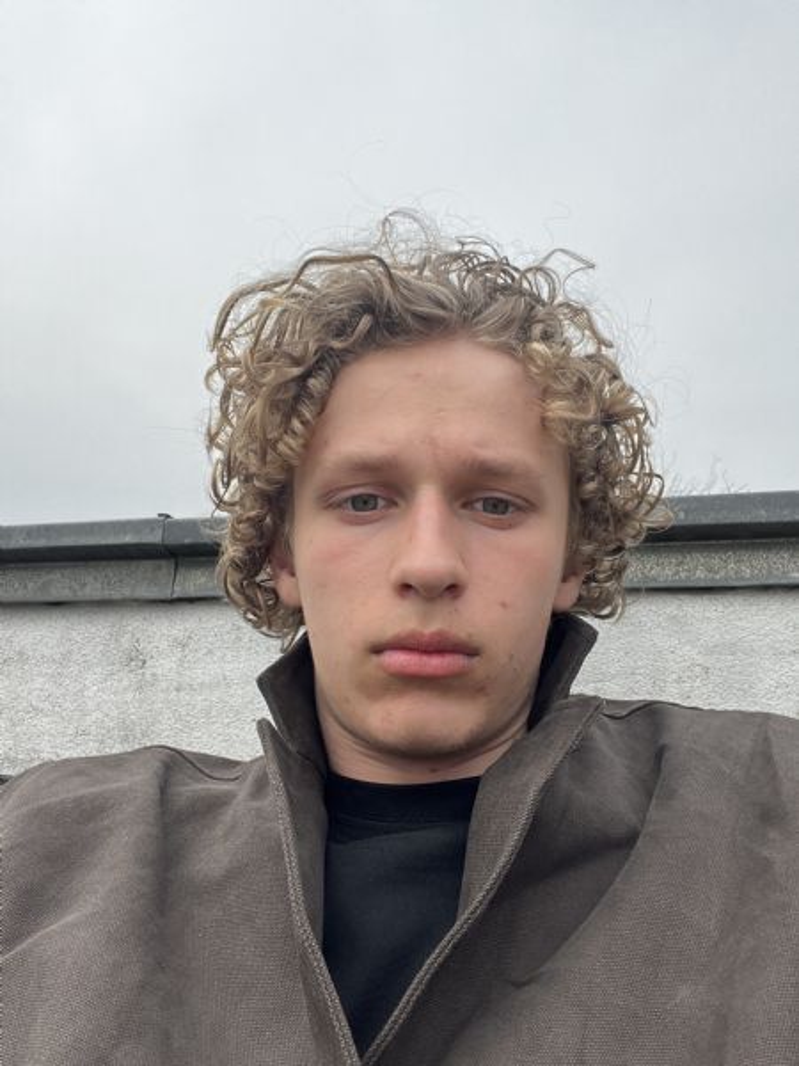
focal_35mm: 30
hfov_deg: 46.8
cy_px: 533
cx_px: 400
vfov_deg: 60.0
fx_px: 923
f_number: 2.2
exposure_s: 1/306
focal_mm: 2.71
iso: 32
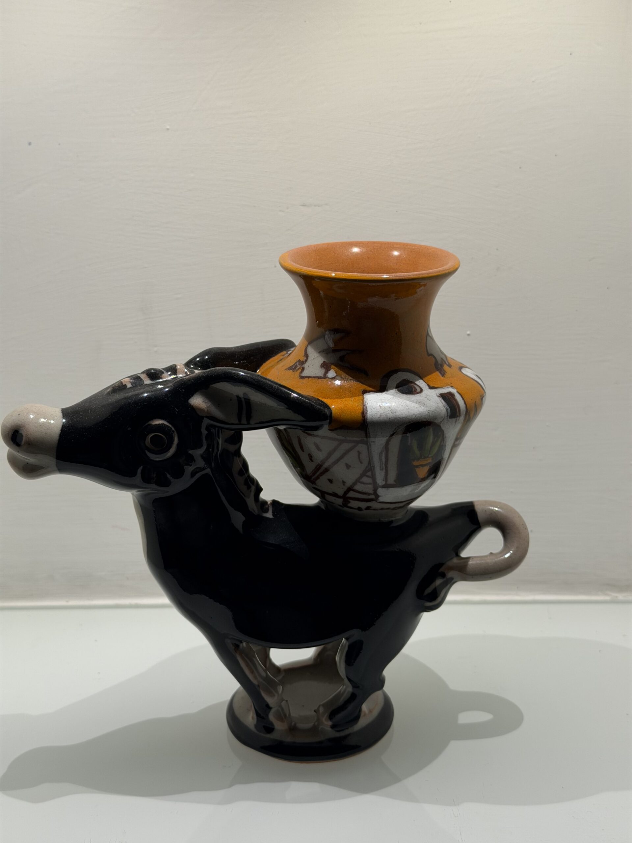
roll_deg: +1.7
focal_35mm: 48
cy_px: 422
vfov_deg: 39.7
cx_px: 316
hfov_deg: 30.3
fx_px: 1168
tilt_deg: -17.7
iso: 64
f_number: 1.78
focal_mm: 6.76
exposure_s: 1/121
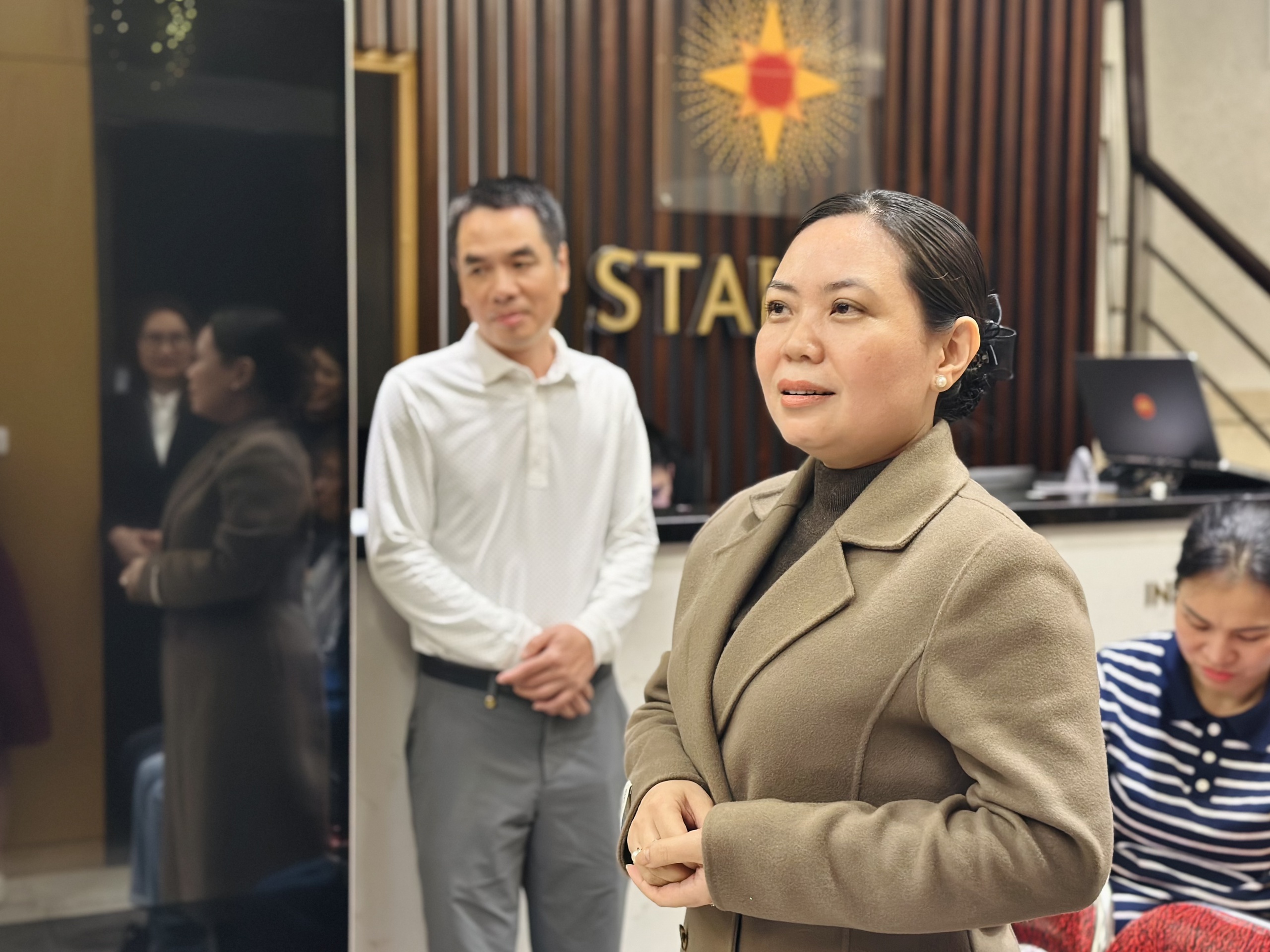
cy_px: 476
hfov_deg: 39.7
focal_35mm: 48
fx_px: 1761
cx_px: 635
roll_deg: -0.7
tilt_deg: -2.4
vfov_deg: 30.3
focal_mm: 6.86
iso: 400
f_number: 1.78
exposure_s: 1/33
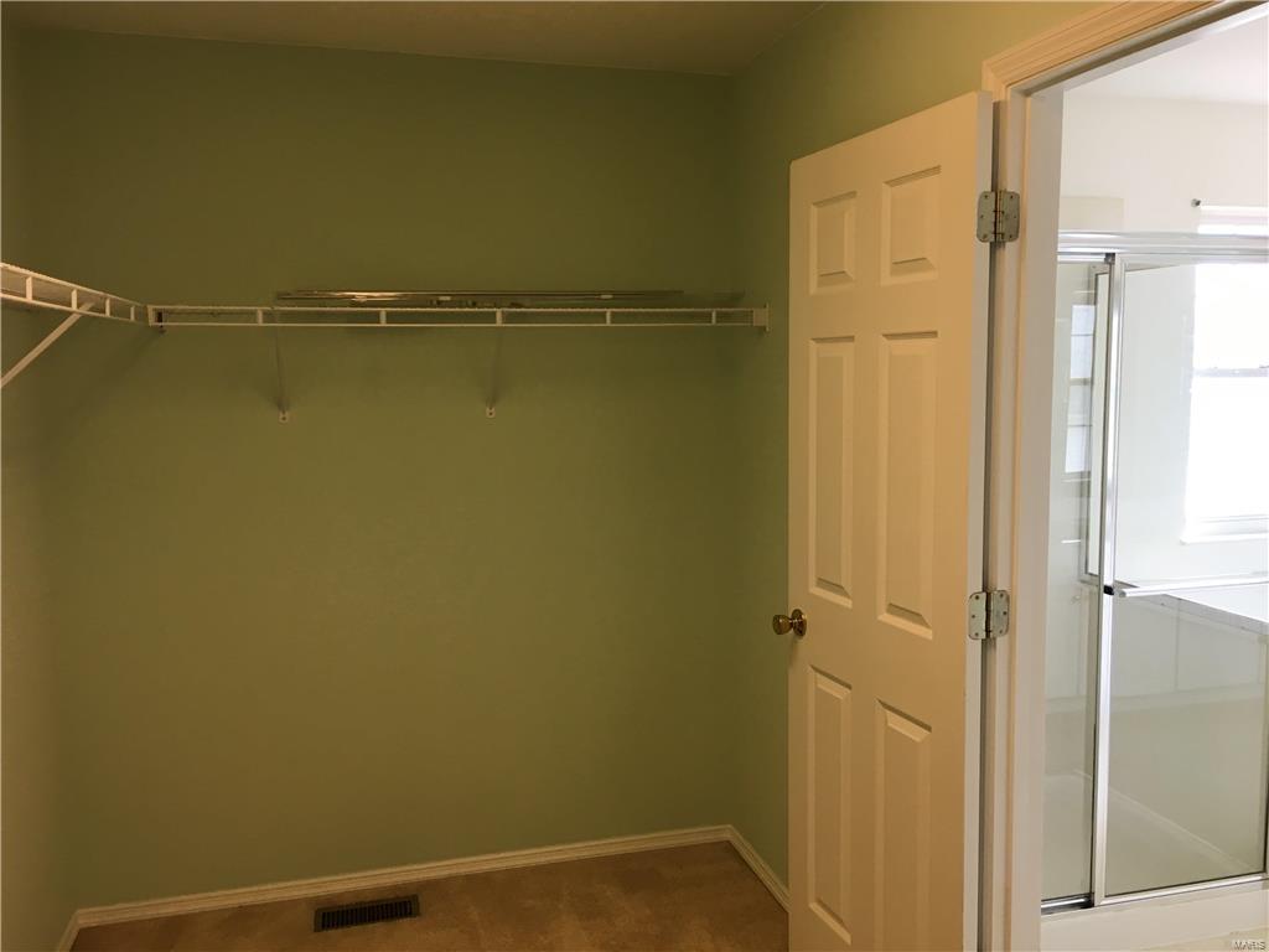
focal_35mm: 29
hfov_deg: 61.7
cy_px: 476
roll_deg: +1.3
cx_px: 634
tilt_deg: -7.0
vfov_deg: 48.2
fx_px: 1063
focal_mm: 4.15
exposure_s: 1/30
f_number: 2.2
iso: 25
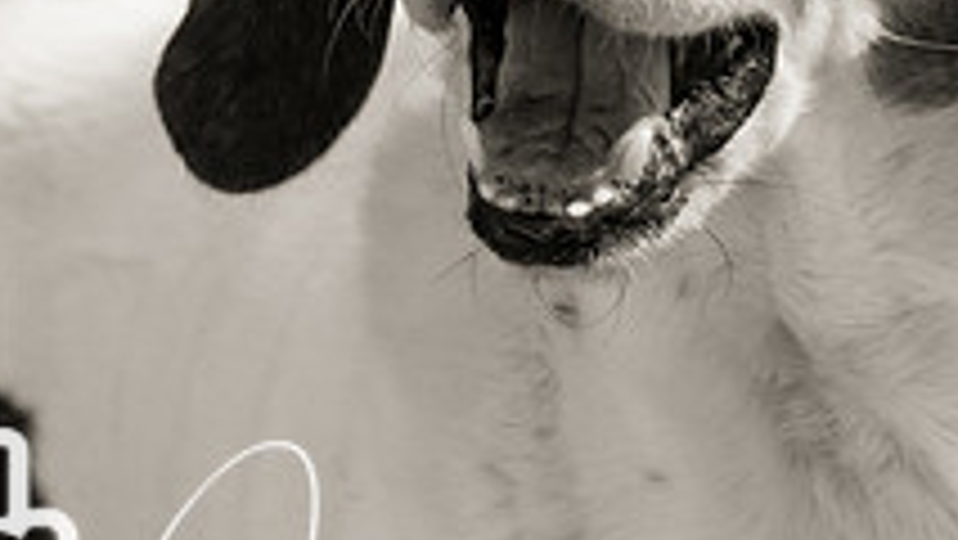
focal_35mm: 301
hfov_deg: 7.2
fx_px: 7649
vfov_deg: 4.0
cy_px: 268
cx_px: 724
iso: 280
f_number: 5.6
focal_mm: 70
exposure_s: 1/500
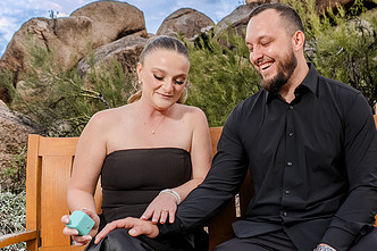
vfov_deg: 31.9
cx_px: 243
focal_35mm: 42
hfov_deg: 45.9
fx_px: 440
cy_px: 133
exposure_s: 1/250
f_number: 5.6
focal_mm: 24
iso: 200
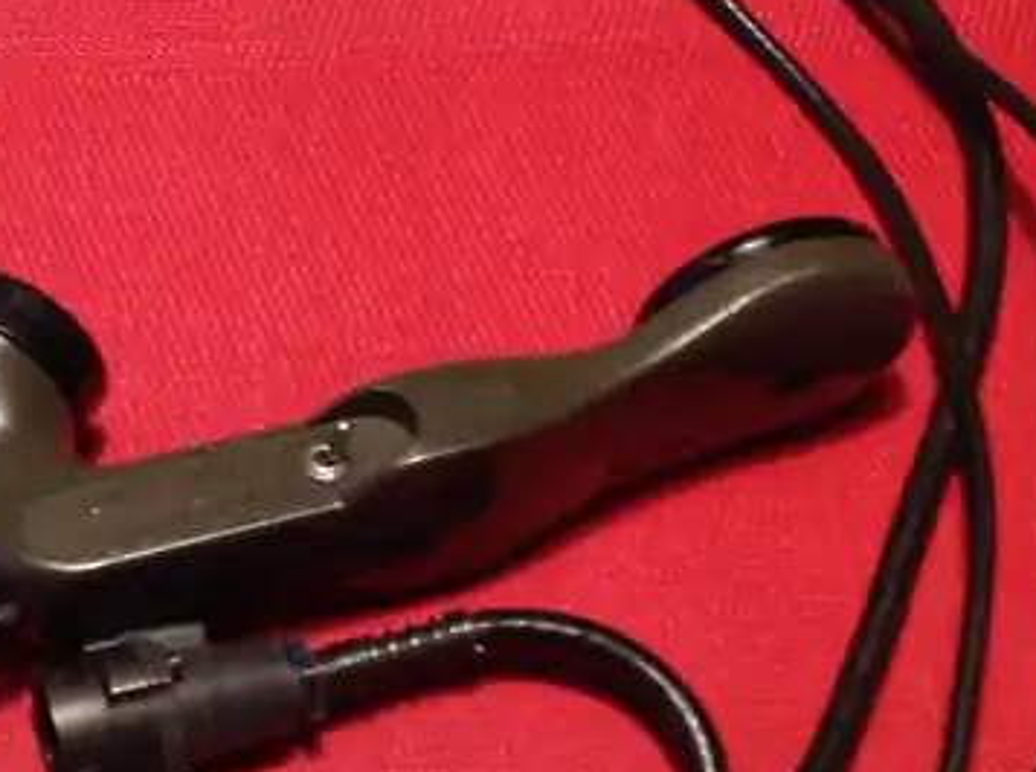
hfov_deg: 19.5
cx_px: 20
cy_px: 421
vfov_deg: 15.0
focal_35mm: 98
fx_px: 2926
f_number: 2.4
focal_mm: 4.28
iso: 160
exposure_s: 1/15
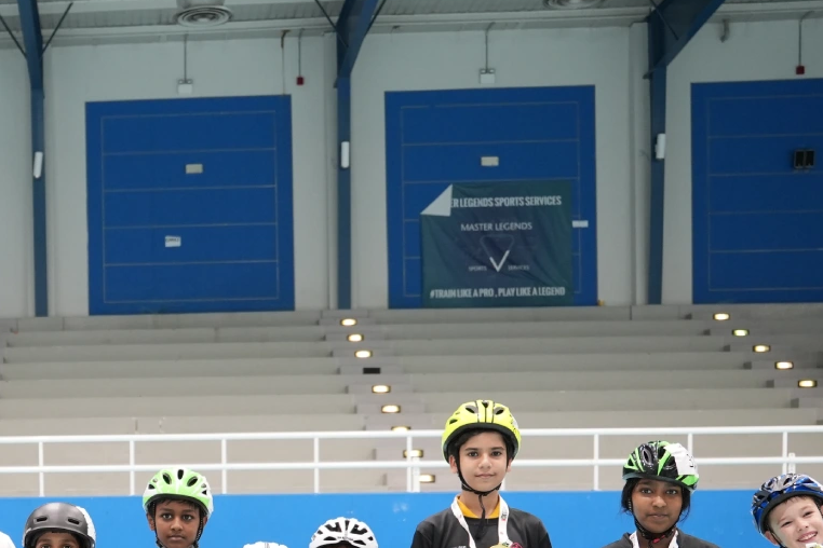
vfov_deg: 20.5
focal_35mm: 64
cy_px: 571
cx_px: -53
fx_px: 1457
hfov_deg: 28.9
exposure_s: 1/125
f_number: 3.2
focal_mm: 25.3
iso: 1600
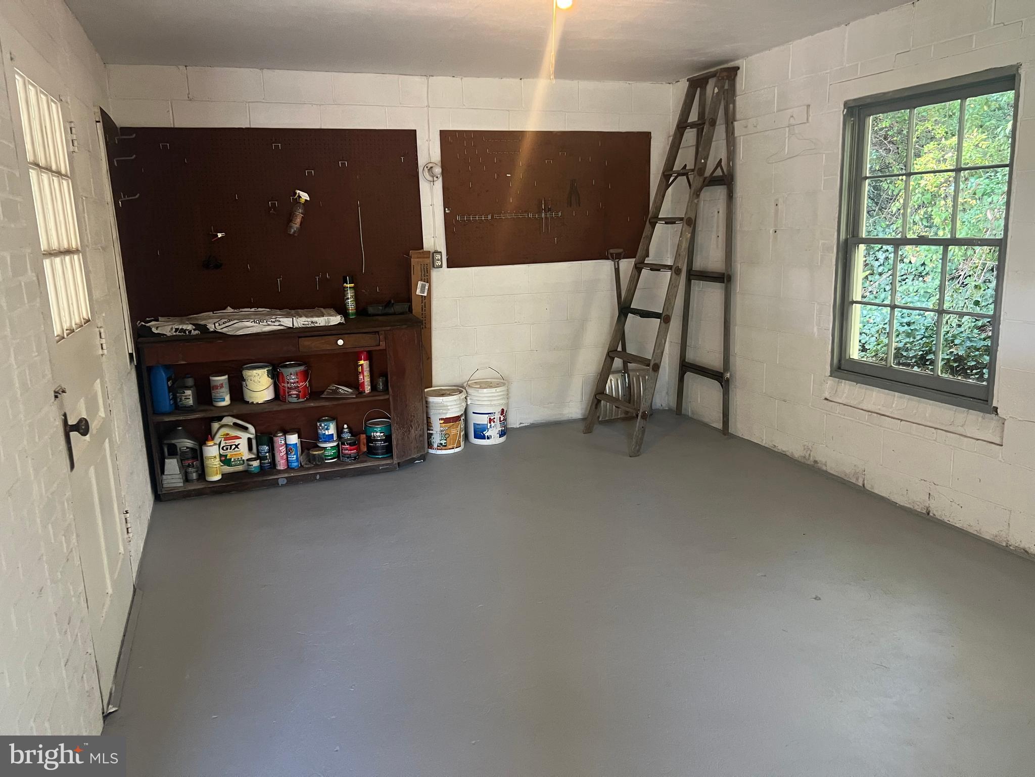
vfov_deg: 53.1
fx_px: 777
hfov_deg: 67.3
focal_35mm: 26
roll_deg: +2.9
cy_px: 388
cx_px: 518
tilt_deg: -12.2
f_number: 1.5
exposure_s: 1/60
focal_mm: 5.7
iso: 250
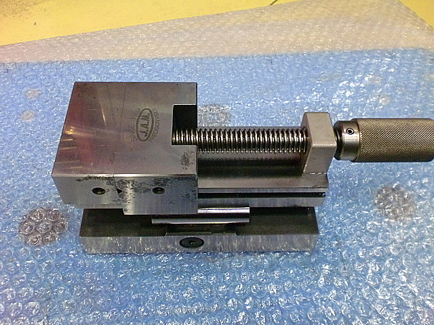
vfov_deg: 40.7
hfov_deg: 52.6
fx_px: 439
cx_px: 217
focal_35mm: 35
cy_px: 162
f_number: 3.1
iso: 640
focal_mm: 6.3
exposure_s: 1/60
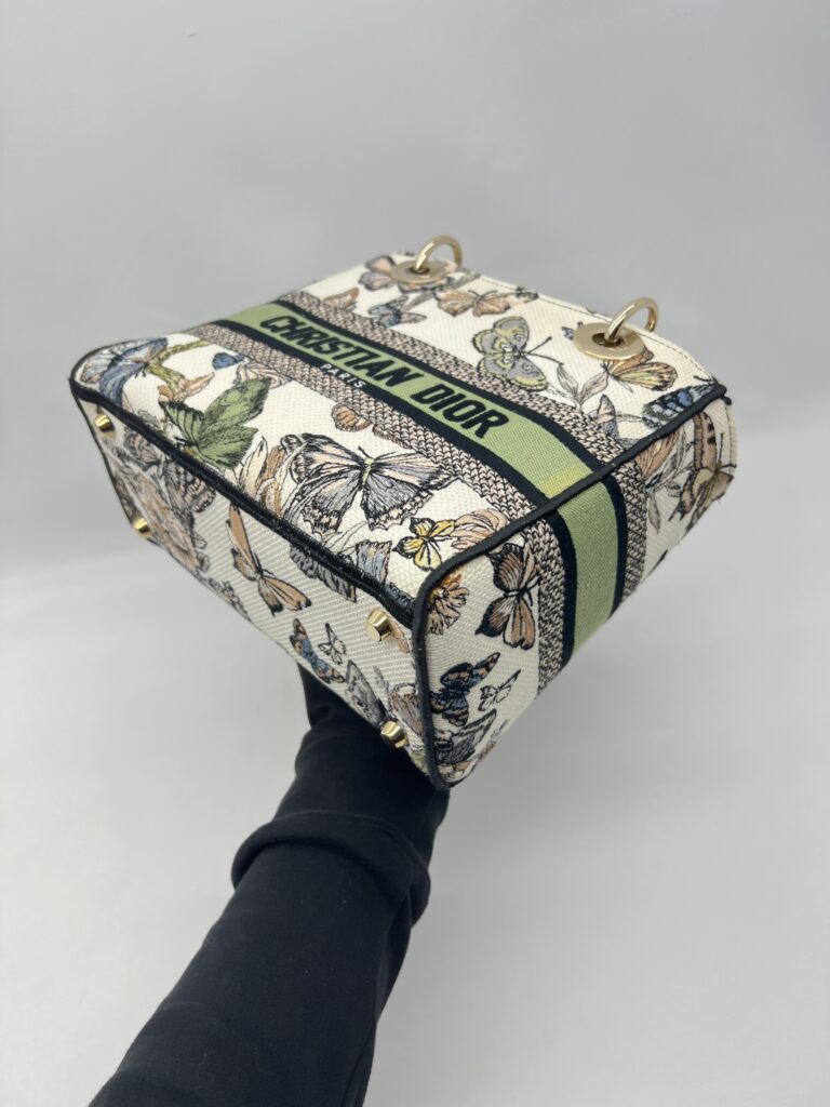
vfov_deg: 67.3
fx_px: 831
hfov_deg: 53.1
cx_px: 415
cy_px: 554
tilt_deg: -38.6
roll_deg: +8.7
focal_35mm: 26
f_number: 1.5
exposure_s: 1/102
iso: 32
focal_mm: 5.7
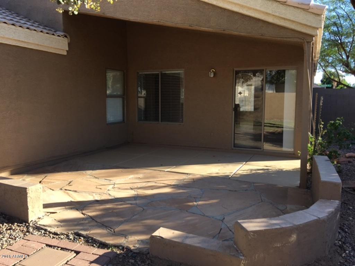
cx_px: 178
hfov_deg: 61.7
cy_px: 133
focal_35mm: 29
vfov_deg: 48.2
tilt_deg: -4.5
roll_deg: -0.4
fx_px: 297
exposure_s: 1/346
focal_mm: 4.15
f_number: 2.2
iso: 25
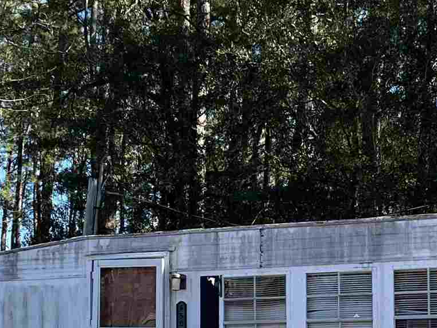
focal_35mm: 105
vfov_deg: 14.0
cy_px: 302
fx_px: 1326
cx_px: 270
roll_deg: -0.5
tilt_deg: +3.5
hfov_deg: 18.7
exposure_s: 1/1117
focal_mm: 5.1
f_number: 1.6
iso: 50
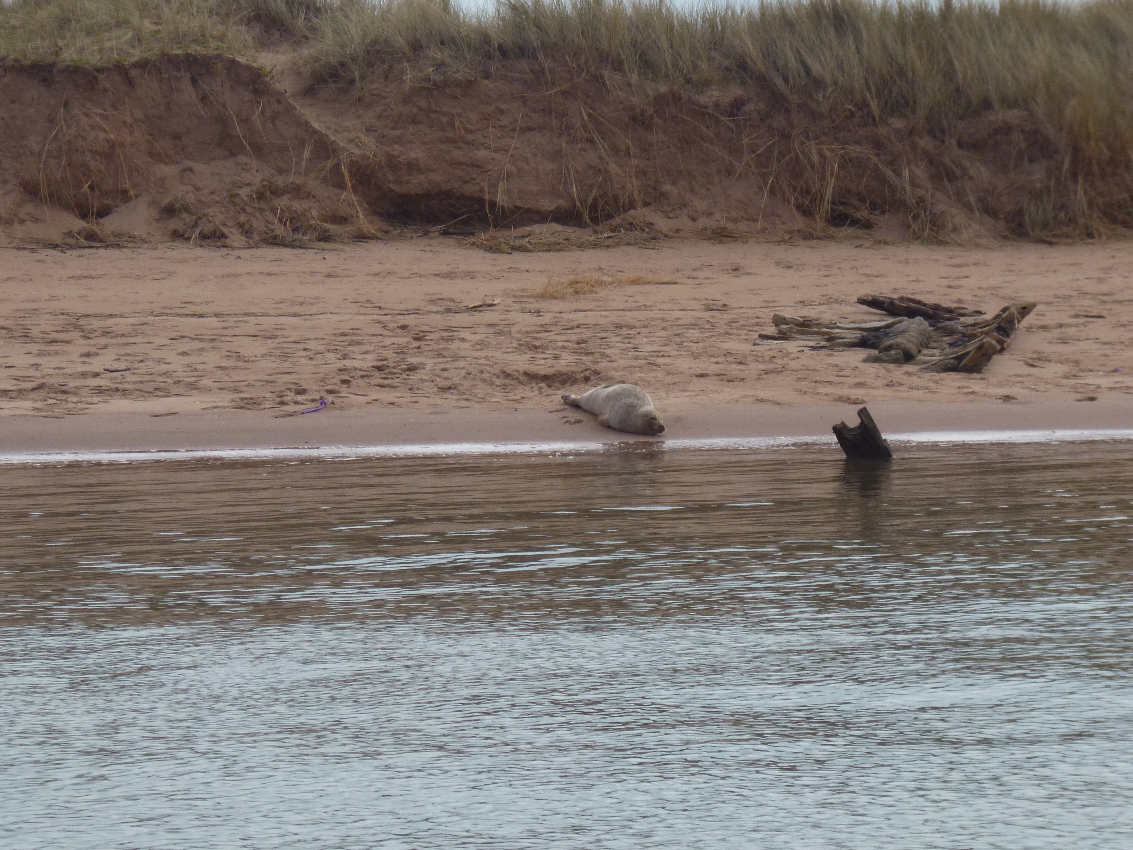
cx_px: 566
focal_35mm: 159
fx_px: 5204
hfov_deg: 12.4
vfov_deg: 9.3
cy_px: 425
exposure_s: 1/320
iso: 100
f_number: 6.9
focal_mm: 21.5
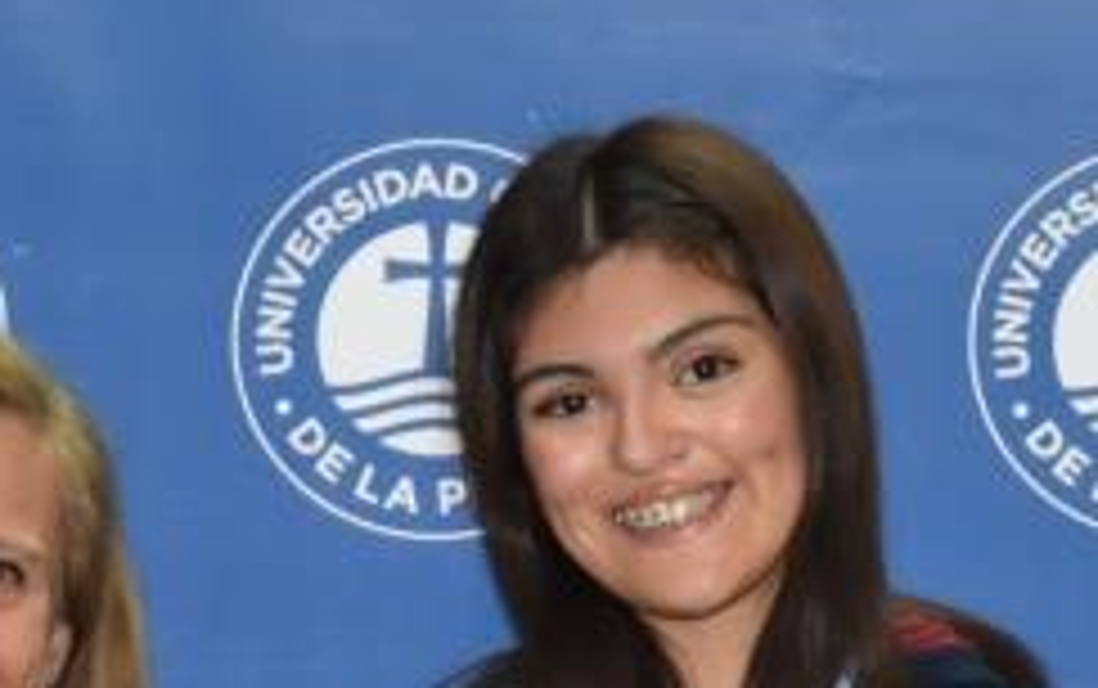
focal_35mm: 449
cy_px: 983
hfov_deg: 4.7
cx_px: 630
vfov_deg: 2.9
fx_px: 13448
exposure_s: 1/60
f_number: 8
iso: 1600
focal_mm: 70
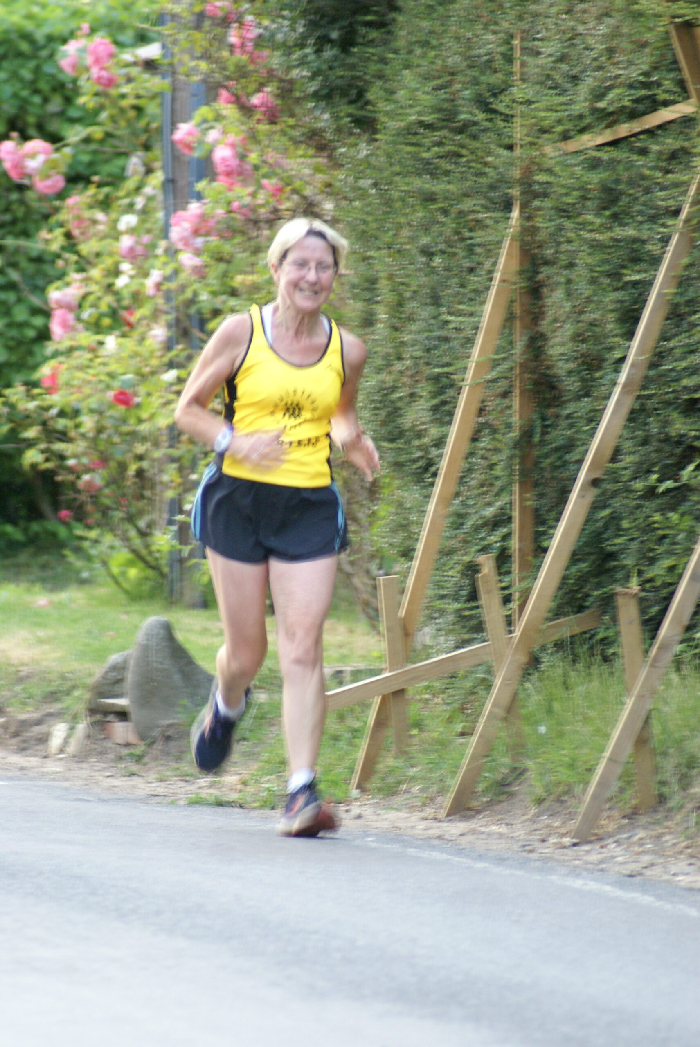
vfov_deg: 4.9
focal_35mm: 420
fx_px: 12228
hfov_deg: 3.3
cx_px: 350
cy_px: 524
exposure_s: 1/40
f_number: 5.6
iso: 800
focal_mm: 280
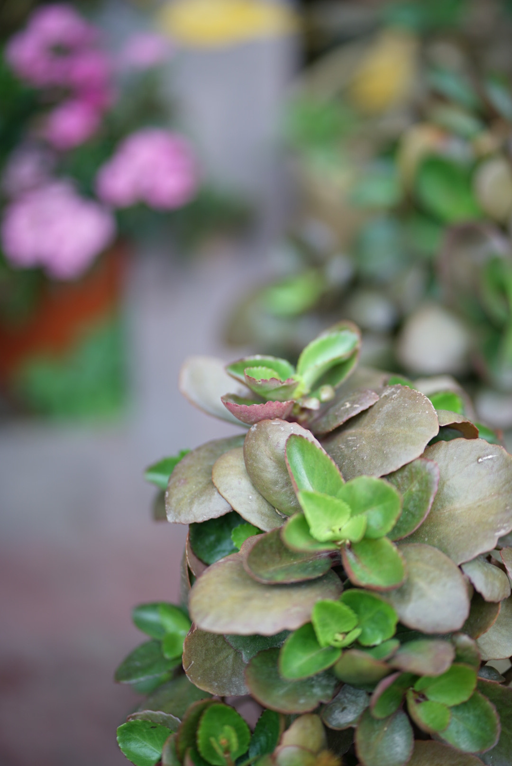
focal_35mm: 85
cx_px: 256
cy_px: 383
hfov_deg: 16.1
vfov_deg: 23.9
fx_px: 1810
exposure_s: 1/80
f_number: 2
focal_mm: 85
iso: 50
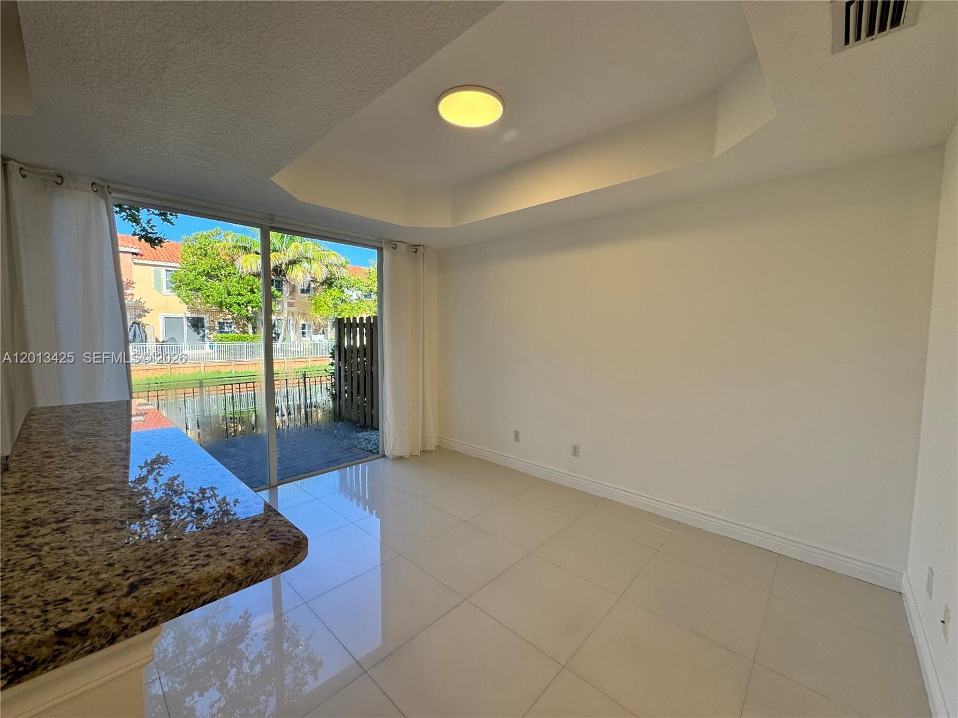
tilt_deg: -5.0
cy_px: 359
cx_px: 479
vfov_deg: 85.7
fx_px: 387
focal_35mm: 14
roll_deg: -0.5
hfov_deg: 102.1
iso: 40
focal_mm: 2.22
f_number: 2.2
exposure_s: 1/127
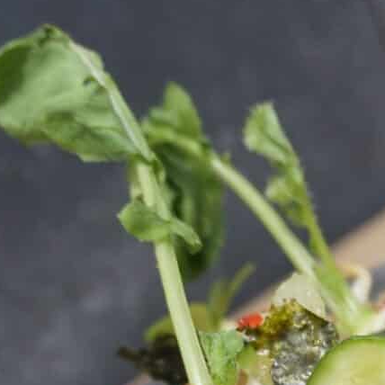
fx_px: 1334
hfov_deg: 15.9
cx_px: 447
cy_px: 649
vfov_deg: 14.7
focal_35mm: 106
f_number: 4
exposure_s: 1/2500
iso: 400
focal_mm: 22
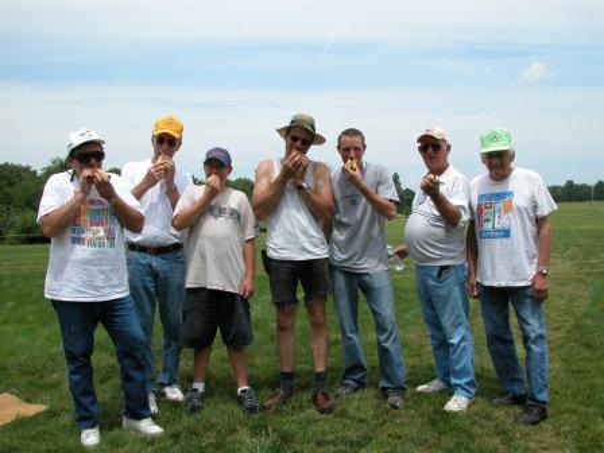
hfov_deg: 54.0
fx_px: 593
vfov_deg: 41.8
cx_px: 302
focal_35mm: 34
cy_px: 226
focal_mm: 8.9
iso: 100
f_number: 7.1
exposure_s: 1/310
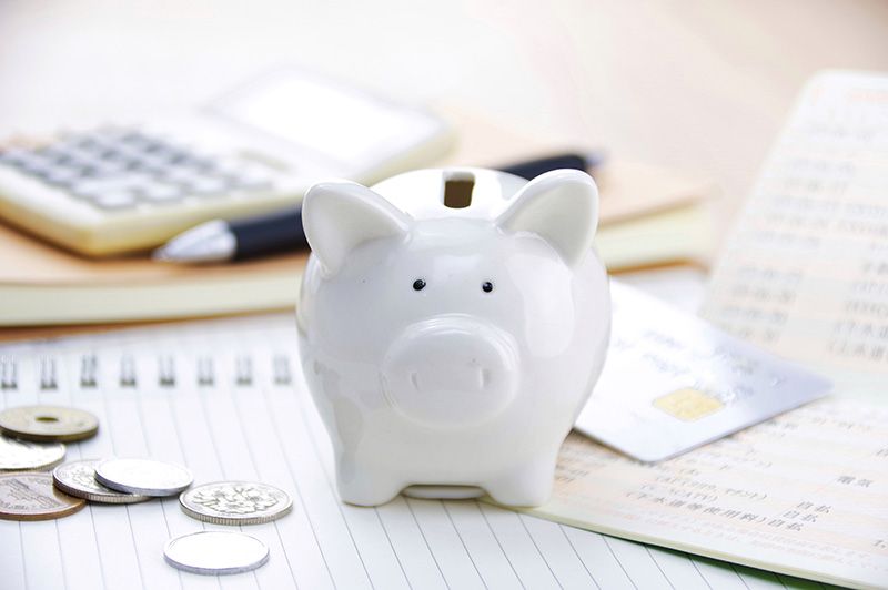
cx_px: 444
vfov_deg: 10.1
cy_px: 295
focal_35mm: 135
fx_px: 3327
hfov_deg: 15.2
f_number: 5.6
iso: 200
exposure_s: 1/100
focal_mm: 90
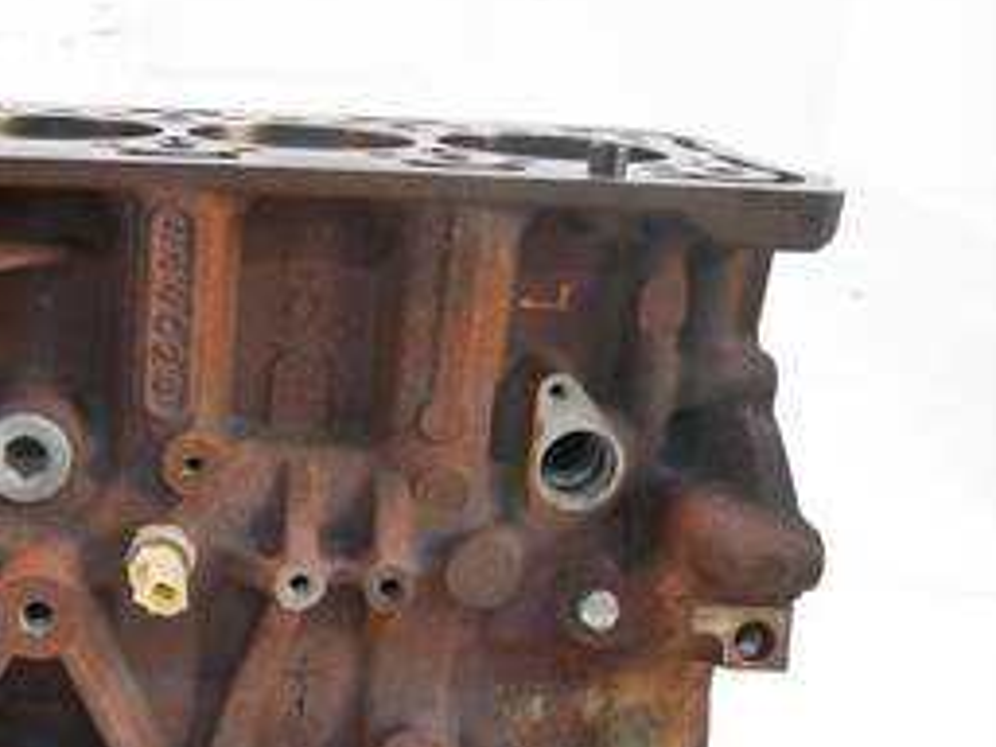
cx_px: 121
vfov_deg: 31.7
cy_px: 545
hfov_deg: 39.4
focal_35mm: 45
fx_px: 1295
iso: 1250
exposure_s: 1/60
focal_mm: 12
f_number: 3.5
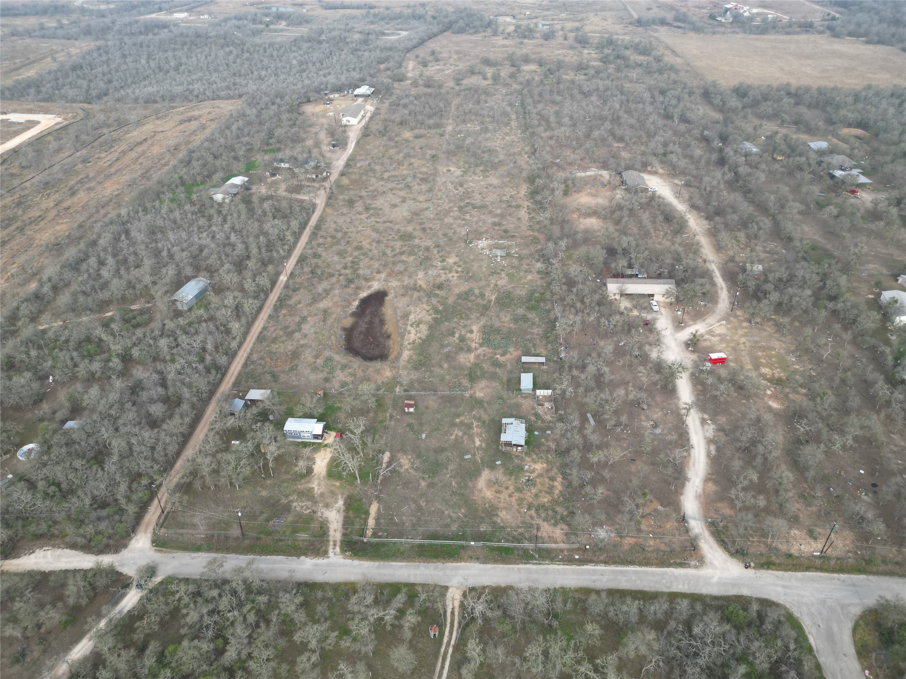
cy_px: 340
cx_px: 453
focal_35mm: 24
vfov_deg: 56.8
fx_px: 628
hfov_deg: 71.6
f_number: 1.7
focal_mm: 6.72
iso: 100
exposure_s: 1/640
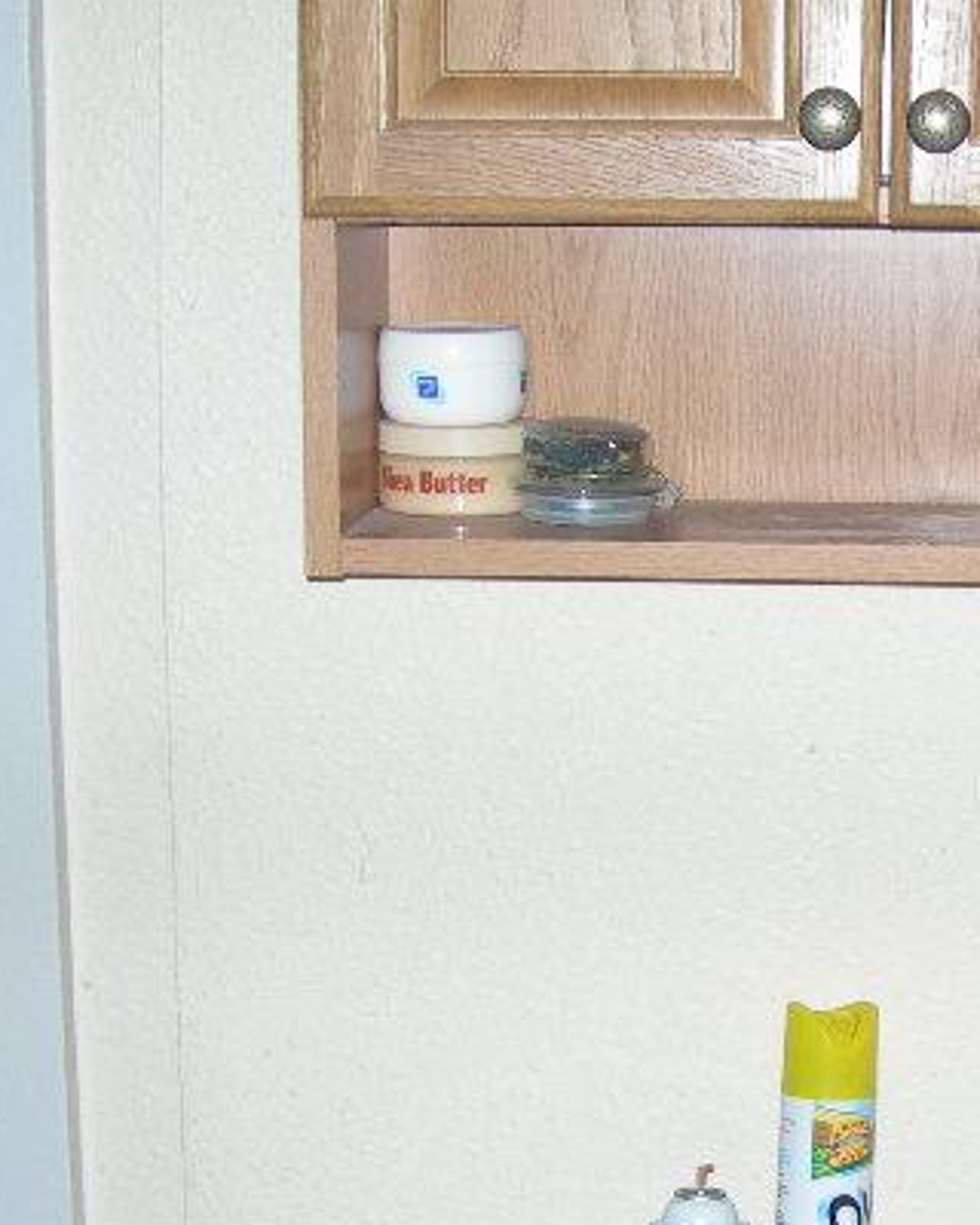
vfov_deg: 20.0
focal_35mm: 95
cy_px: 922
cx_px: 913
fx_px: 3444
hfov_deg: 16.0
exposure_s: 1/60.1
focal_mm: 7.8
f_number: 2.8
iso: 97
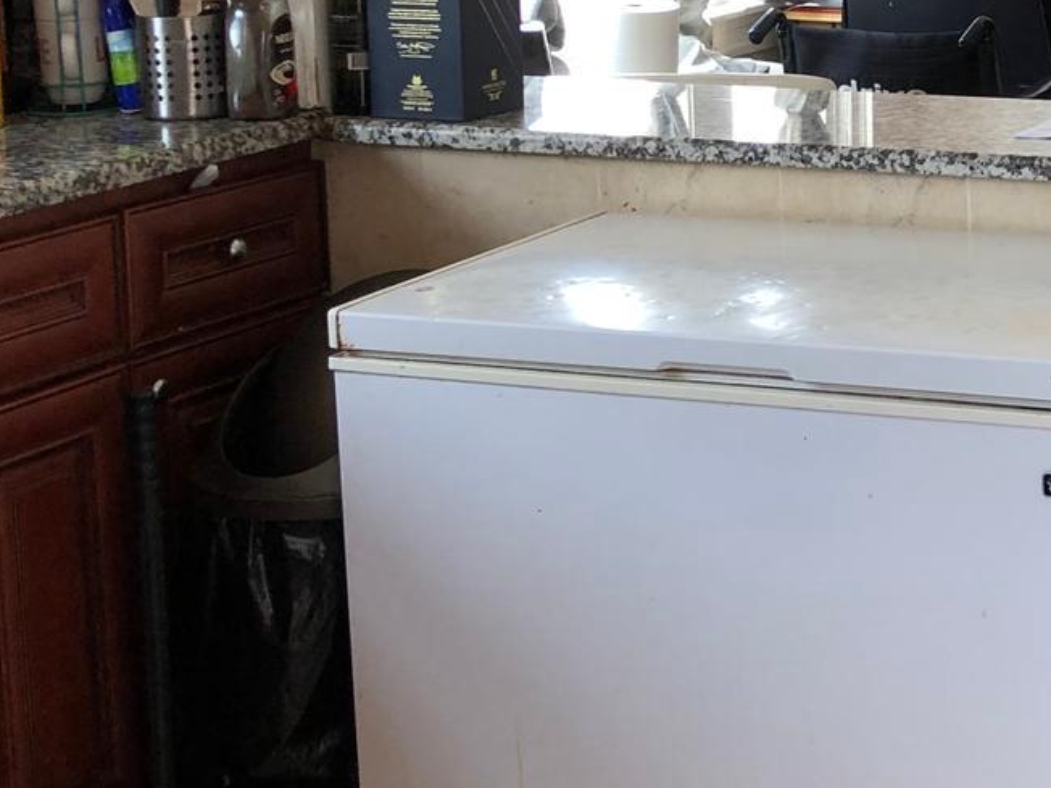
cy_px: 118
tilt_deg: -8.4
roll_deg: +1.7
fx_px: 2672
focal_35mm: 88
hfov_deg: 21.3
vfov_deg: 16.6
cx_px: 1111
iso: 20
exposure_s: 1/40
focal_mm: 4
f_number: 1.8
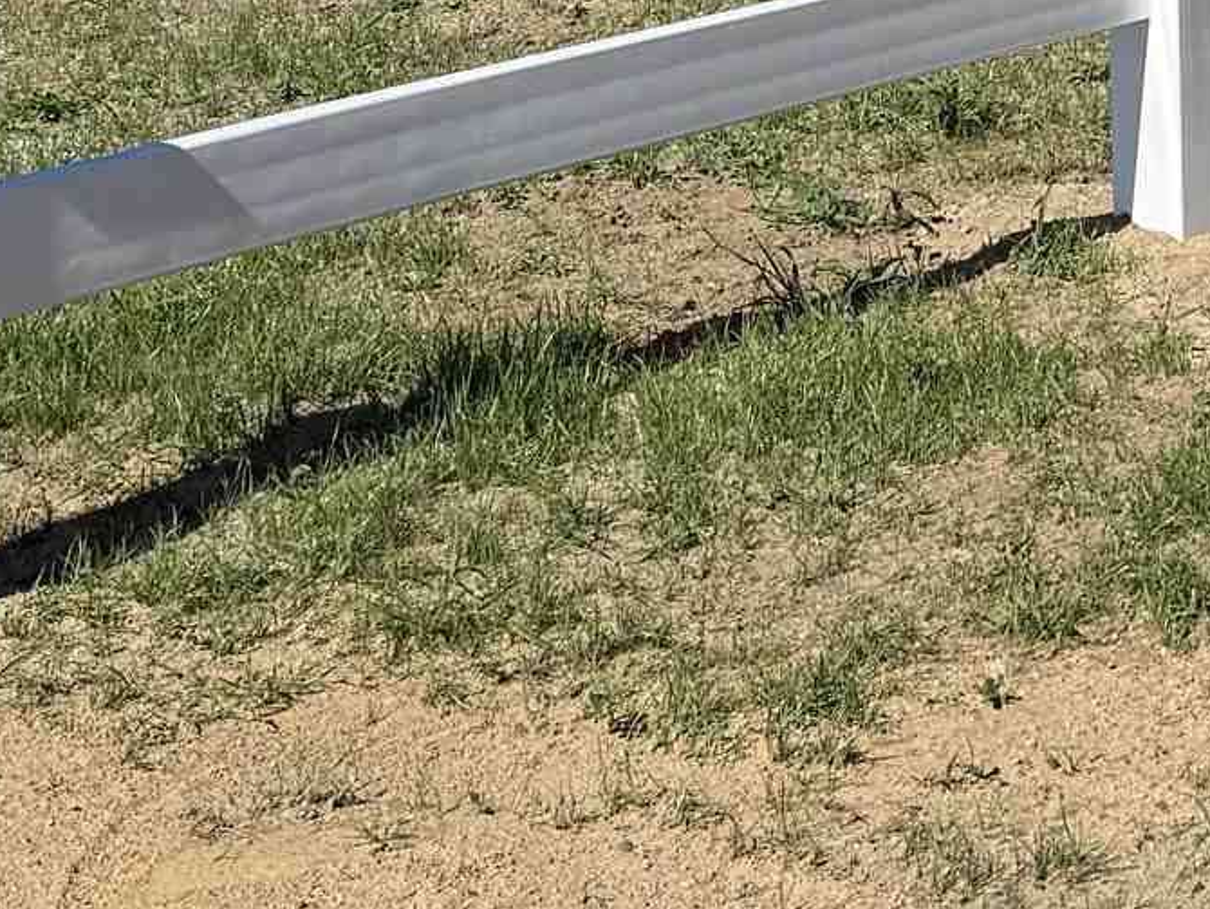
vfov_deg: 12.4
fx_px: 3846
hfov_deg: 17.7
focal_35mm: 110
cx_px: 961
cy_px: -708
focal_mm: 6.76
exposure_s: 1/4975
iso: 80
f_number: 1.78
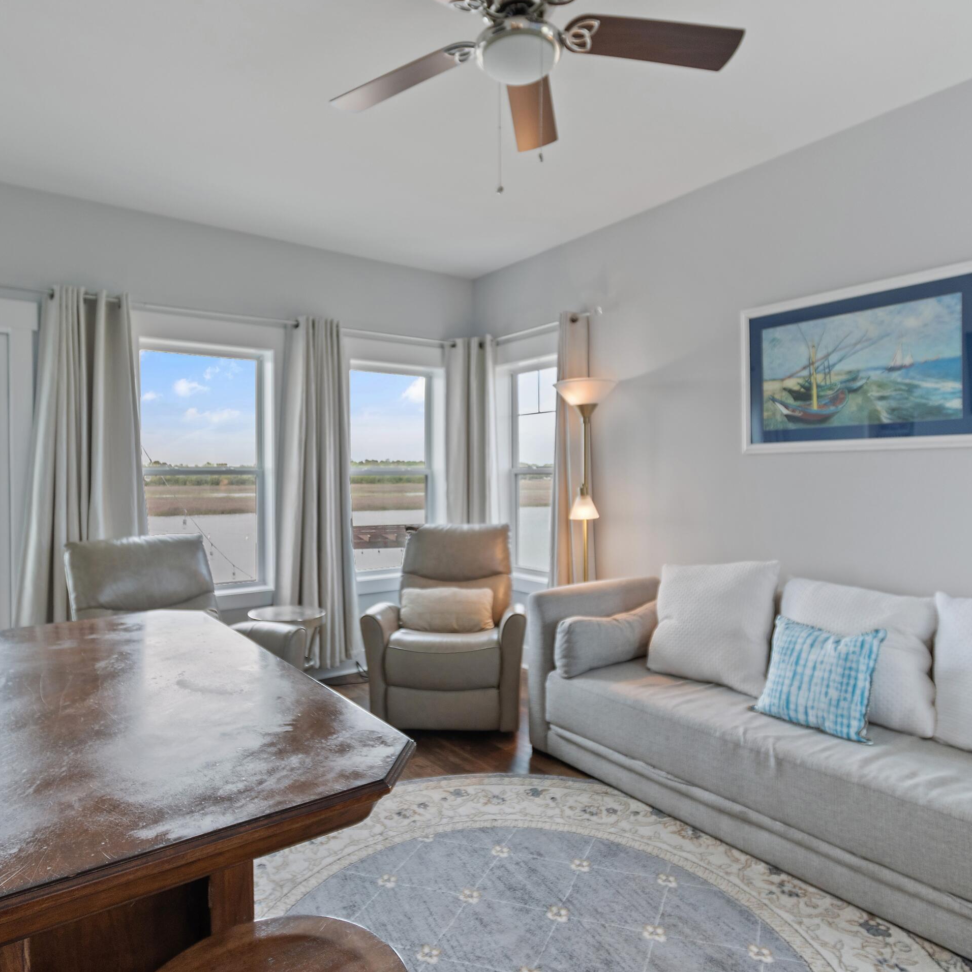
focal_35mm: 20
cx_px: 452
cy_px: 480
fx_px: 635
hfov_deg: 74.7
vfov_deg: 74.8
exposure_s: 1/25
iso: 100
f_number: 4.5
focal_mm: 10
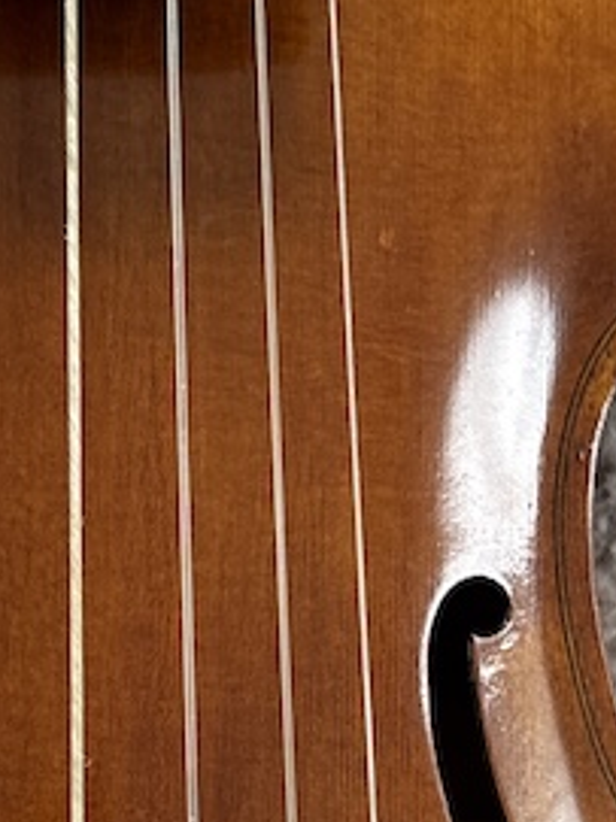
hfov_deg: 12.8
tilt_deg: -87.0
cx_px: 182
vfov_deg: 16.8
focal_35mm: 115
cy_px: 819
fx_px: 2731
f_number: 1.6
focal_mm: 5.96
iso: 125
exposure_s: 1/94
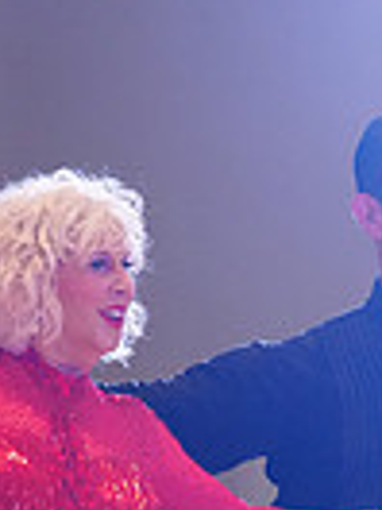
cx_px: 222
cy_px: 757
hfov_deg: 2.9
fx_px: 7504
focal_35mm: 510
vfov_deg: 3.9
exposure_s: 1/400
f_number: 2.8
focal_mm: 121
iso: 5000
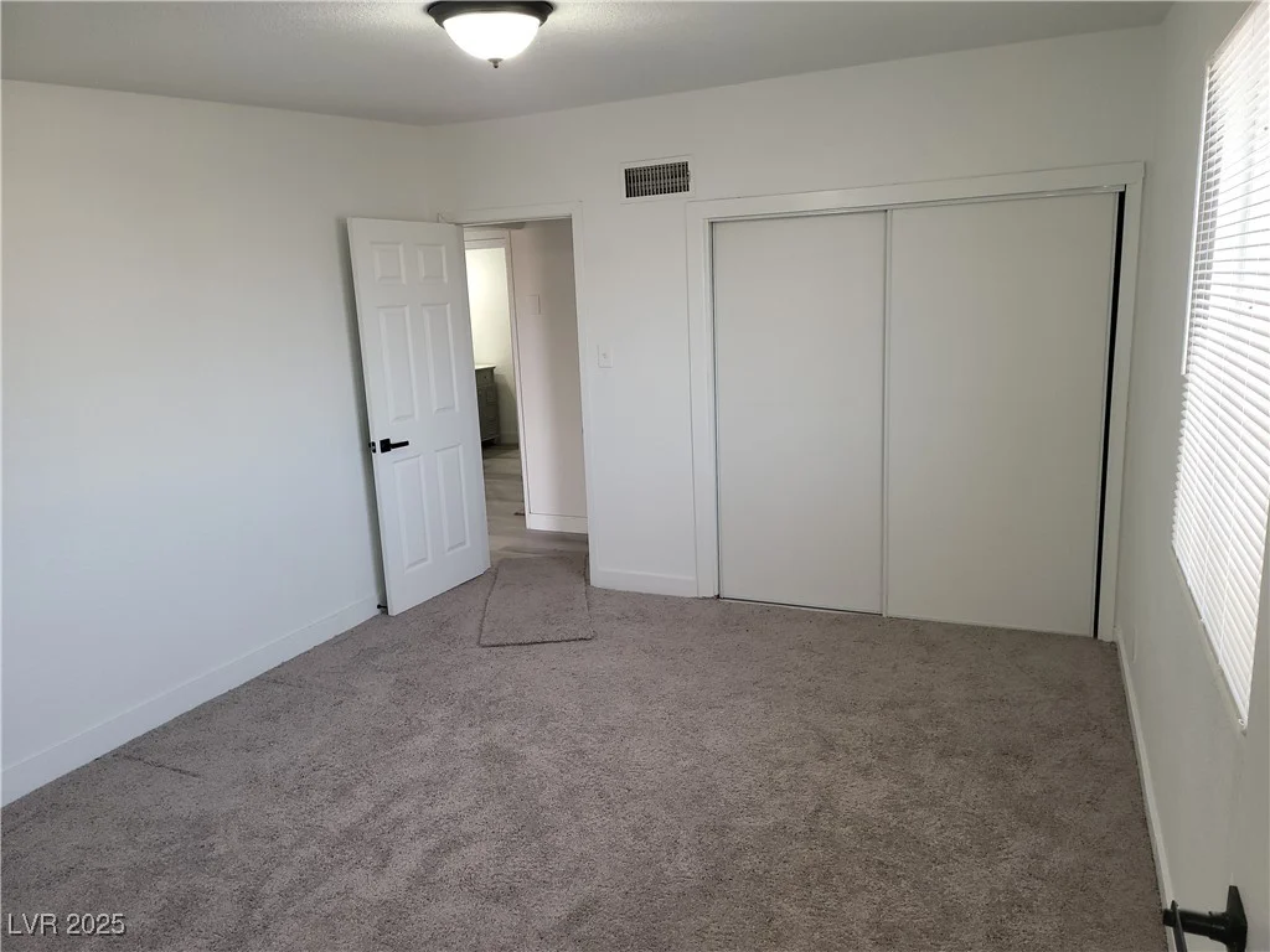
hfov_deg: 71.6
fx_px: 881
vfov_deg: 56.8
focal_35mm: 24
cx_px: 635
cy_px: 476
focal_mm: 5
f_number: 1.8
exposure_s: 1/60
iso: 80
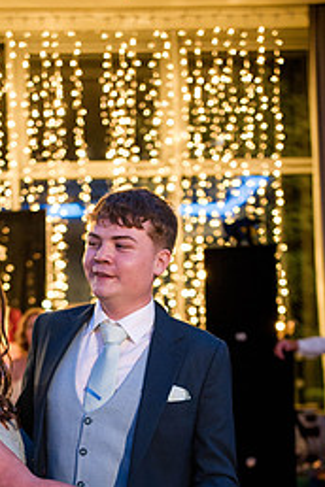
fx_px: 826
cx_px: 132
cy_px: 415
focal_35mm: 61
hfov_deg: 22.2
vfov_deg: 31.7
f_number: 1.8
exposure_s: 1/250
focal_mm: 35
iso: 2500
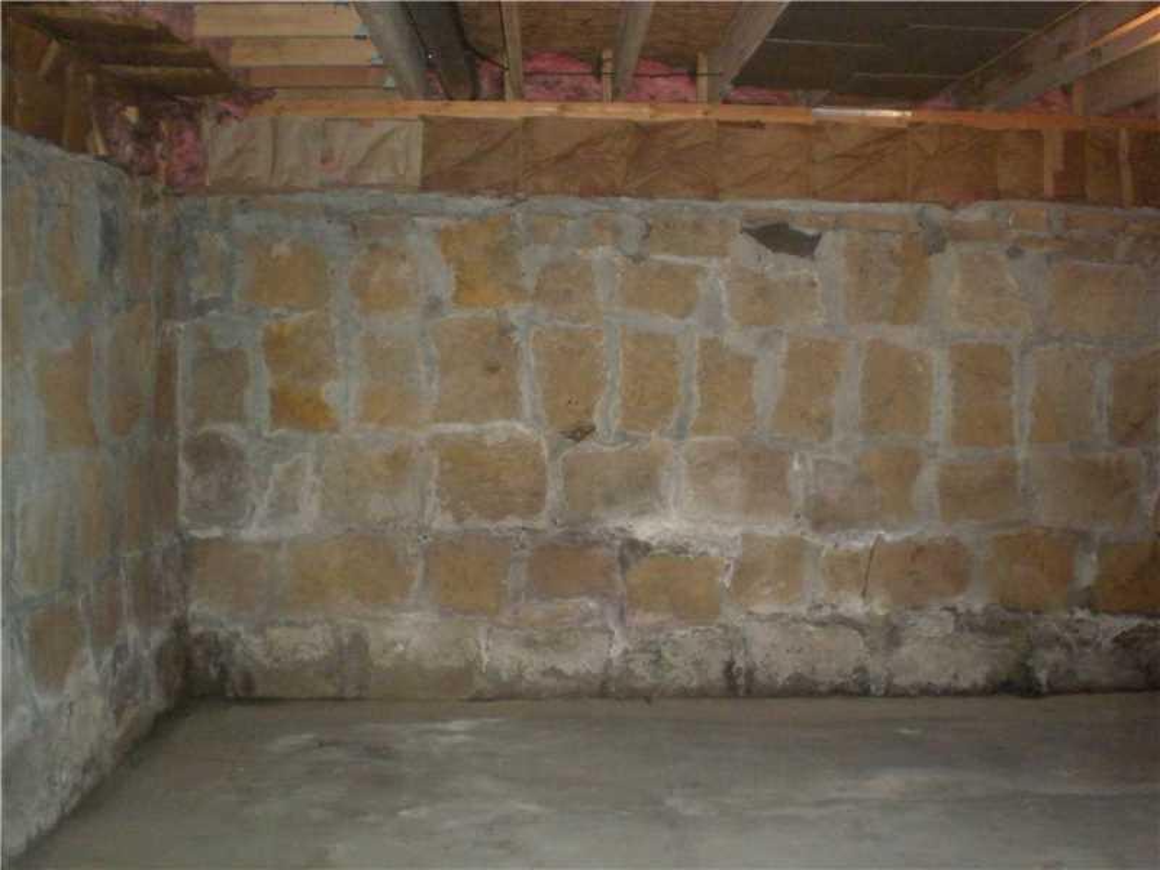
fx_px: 1273
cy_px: 435
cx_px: 580
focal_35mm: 38
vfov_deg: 37.7
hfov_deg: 49.0
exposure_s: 1/60
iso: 800
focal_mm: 6.3
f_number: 3.1
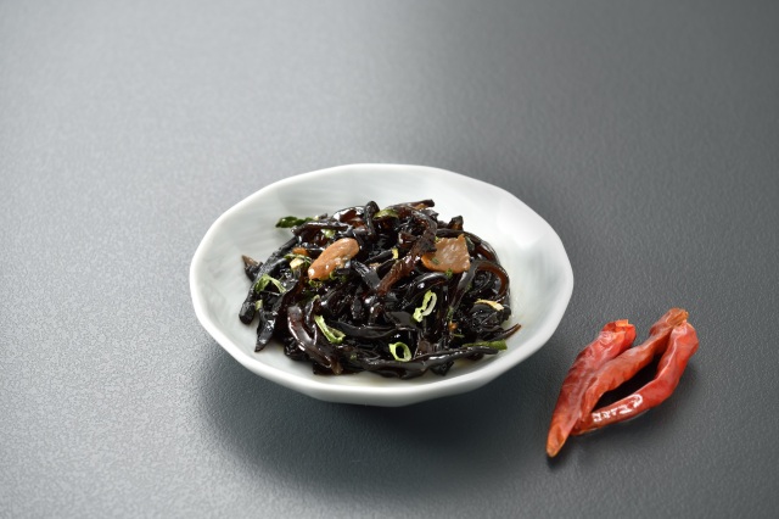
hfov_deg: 15.2
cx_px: 390
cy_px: 260
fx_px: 2920
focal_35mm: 135
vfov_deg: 10.1
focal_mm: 135
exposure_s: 1/125
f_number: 11
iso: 200
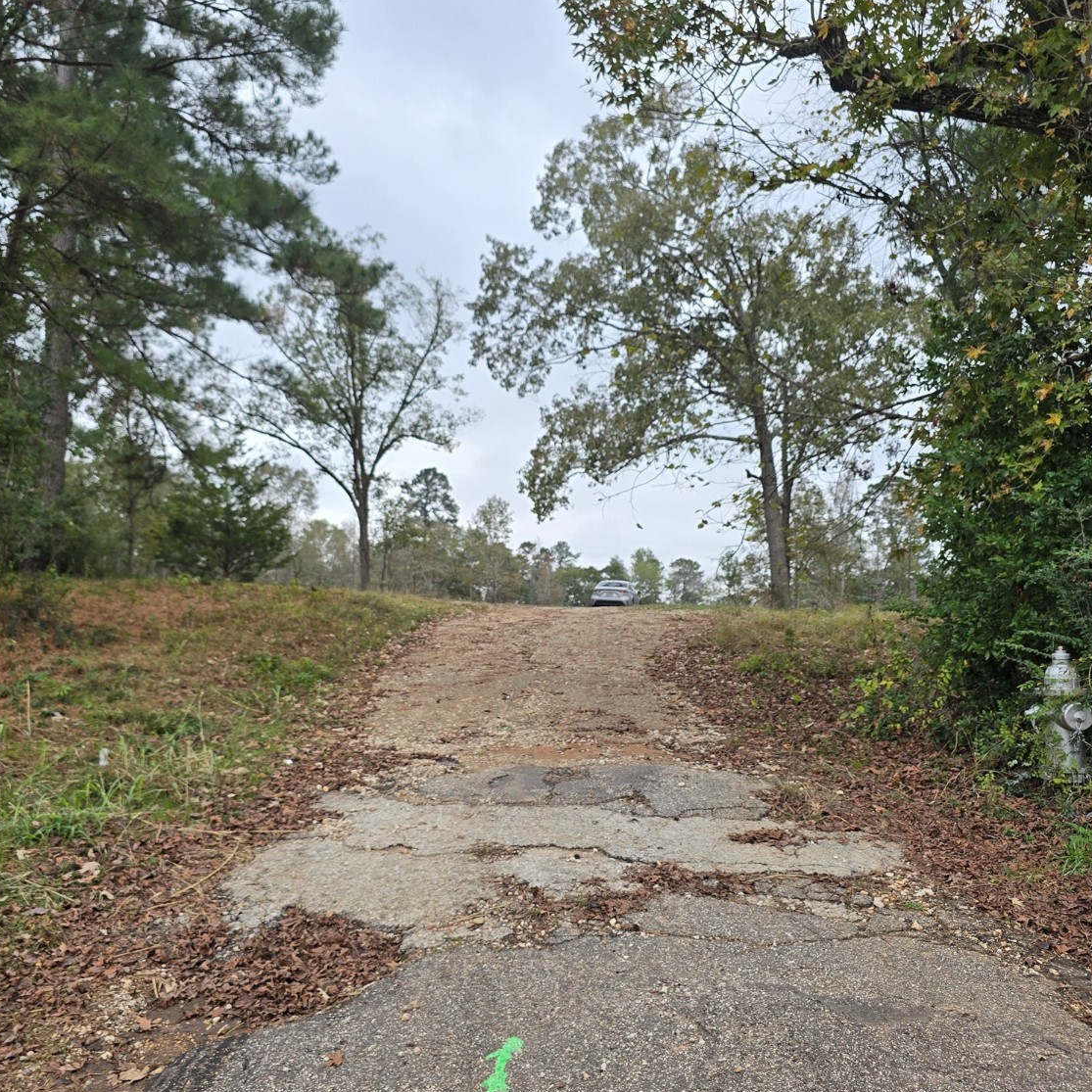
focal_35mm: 28
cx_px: 537
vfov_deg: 57.3
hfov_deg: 57.3
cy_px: 546
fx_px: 999
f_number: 1.7
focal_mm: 6.3
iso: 32
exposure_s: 1/180
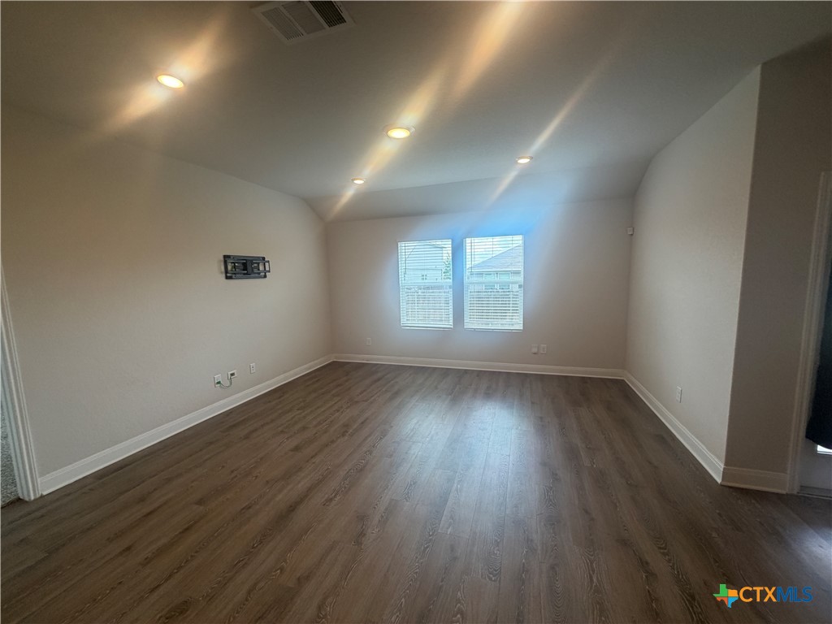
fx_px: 336
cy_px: 312
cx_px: 416
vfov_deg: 85.7
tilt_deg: -6.7
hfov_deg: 102.1
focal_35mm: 14
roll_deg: +2.1
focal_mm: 2.22
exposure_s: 1/120
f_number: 2.2
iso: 125
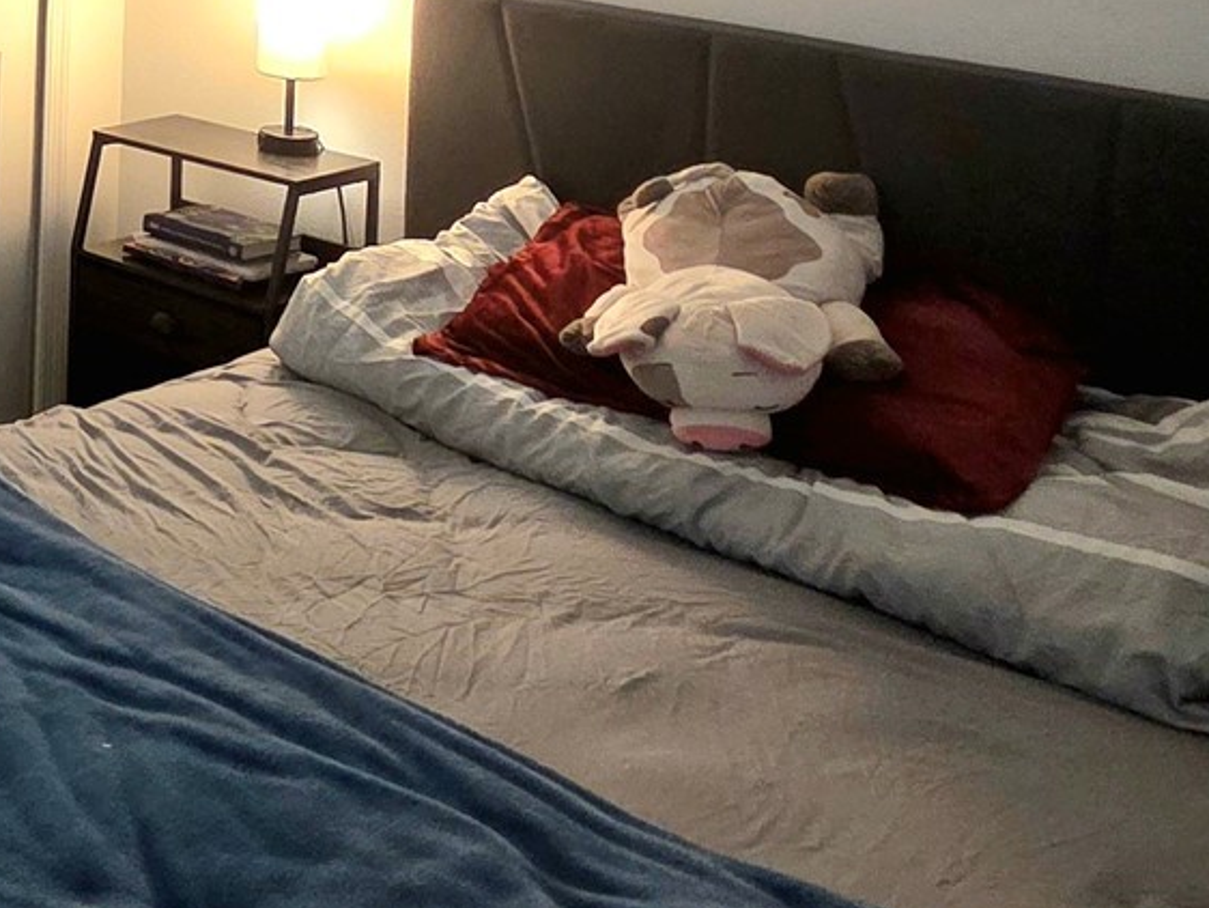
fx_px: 1293
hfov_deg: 33.1
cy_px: -215
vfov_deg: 31.5
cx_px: -441
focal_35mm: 37
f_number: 1.9
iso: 400
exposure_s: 1/60.2
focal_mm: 2.2
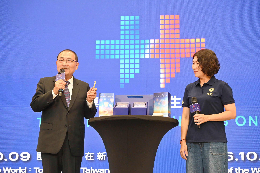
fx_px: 513
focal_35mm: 71
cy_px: 86
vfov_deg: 19.2
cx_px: 130
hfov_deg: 28.5
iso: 2800
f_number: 4
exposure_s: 1/125
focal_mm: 70
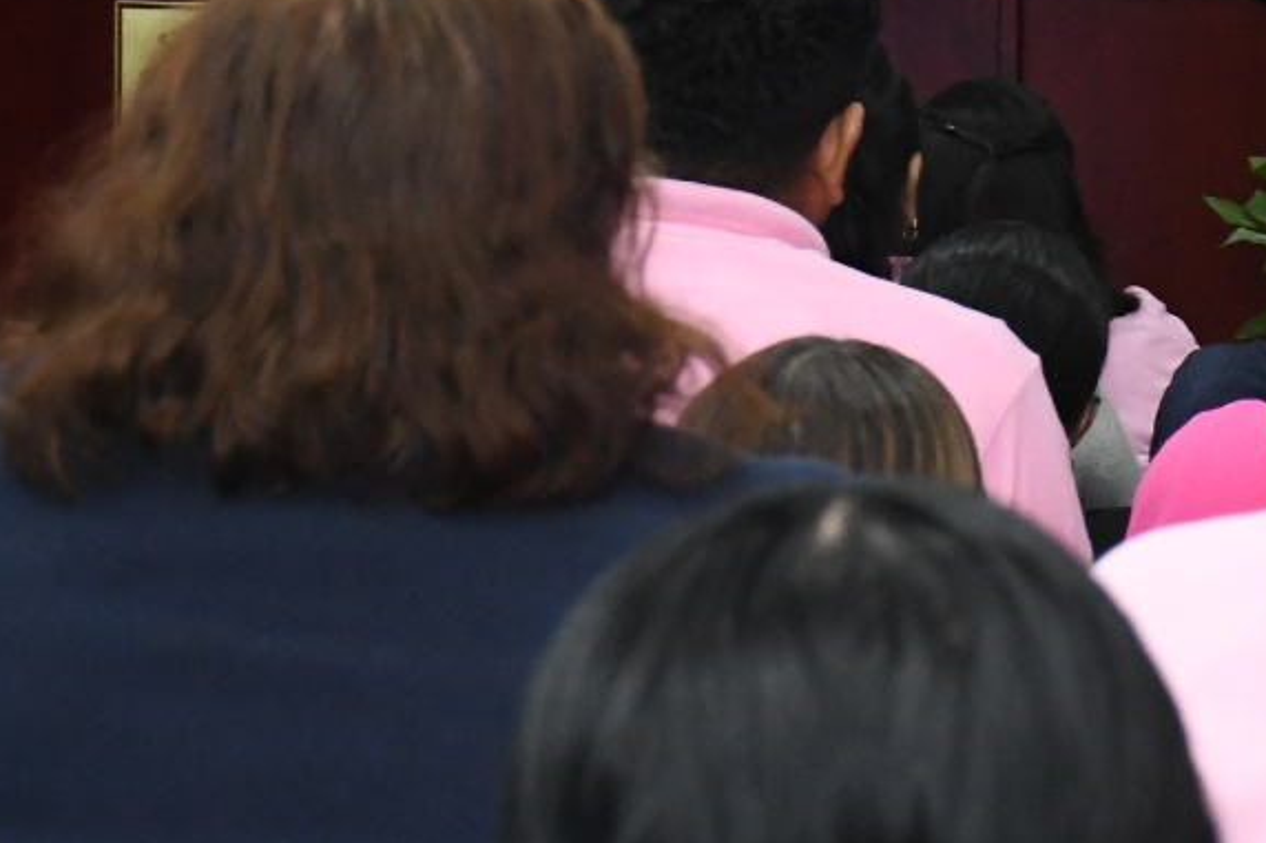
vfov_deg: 6.7
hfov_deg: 10.0
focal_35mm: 204
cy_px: -325
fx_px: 7172
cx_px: 1312
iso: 4000
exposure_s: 1/100
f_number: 6.3
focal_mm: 48
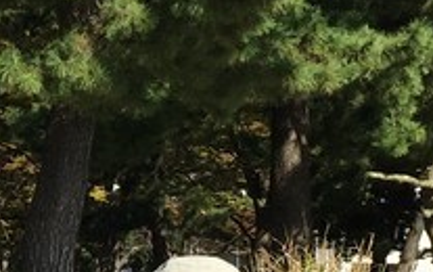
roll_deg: -0.7
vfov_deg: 7.4
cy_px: 180
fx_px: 2103
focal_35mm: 178
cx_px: -220
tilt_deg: +3.6
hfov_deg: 11.3
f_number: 2.2
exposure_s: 1/1883
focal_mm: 4.15
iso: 32
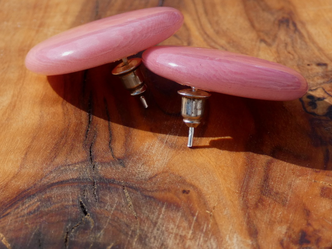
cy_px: 124
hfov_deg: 24.7
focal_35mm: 79
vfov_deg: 18.7
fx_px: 758
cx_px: 166
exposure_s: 1/500
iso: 80
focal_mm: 14.1
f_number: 4.5
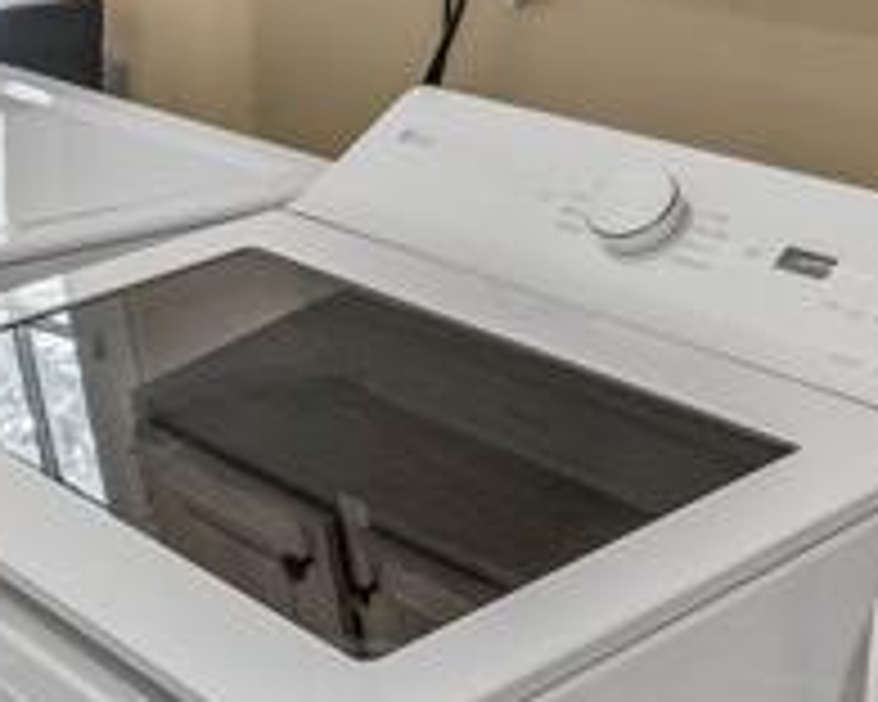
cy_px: -243
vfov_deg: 18.0
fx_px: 2053
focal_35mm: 79
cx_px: 225
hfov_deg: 23.9
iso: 2500
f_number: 8
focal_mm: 16
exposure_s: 1/50
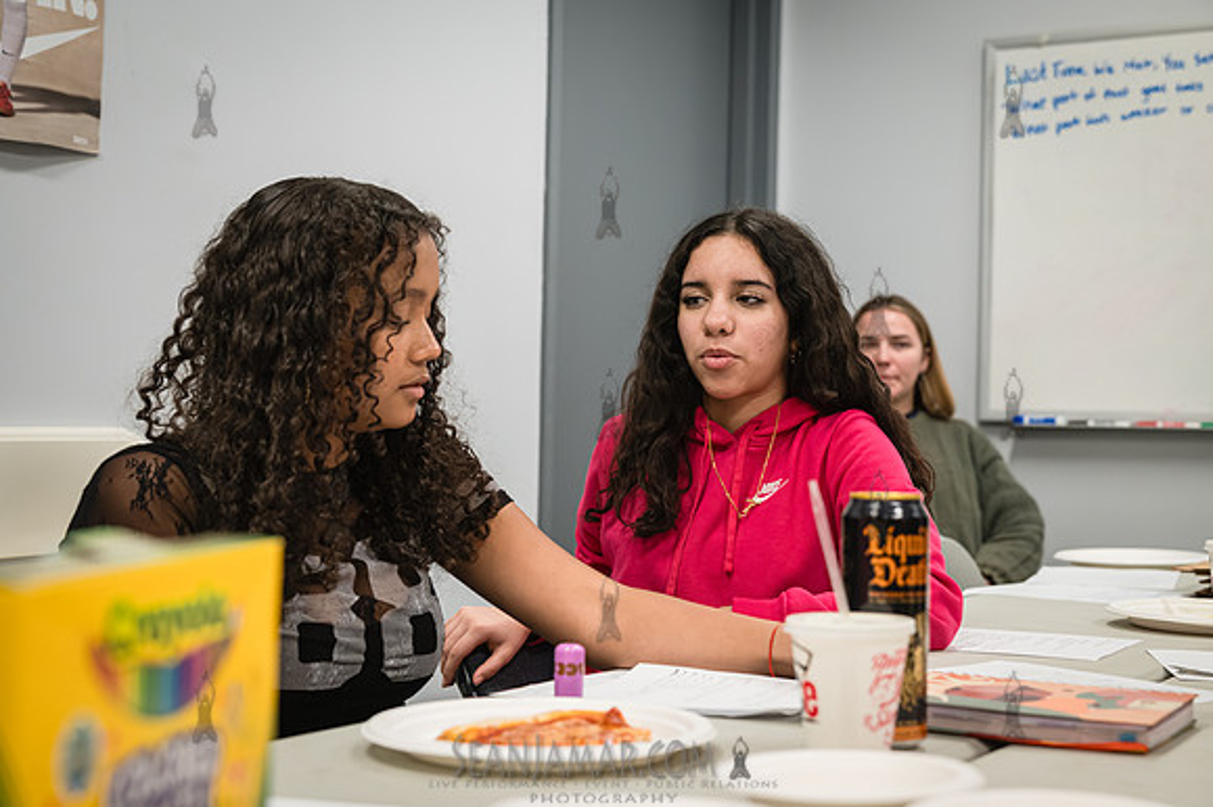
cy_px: 404
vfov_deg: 26.0
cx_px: 606
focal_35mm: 52
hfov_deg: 38.2
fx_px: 1751
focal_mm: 52
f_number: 4
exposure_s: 1/400
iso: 4000
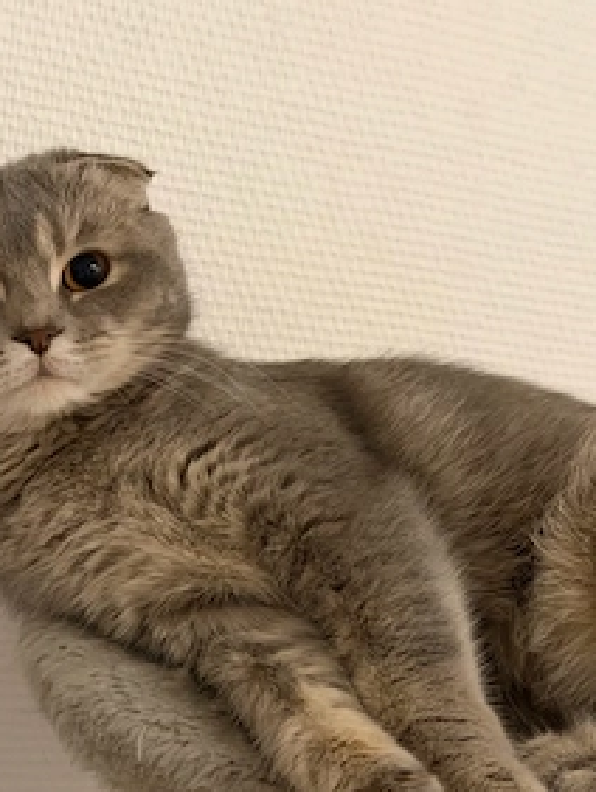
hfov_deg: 21.6
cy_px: 449
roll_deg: -7.2
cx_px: 247
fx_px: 1559
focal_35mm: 68
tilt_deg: -3.9
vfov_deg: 28.5
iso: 500
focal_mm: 6.76
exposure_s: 1/25
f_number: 1.78
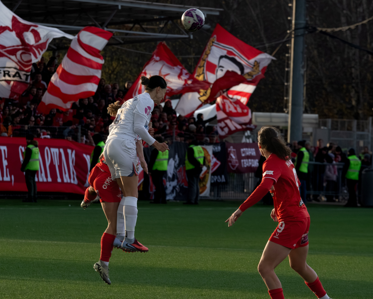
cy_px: 146
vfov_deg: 4.1
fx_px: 4179
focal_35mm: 379
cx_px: 122
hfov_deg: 5.1
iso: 640
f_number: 7.1
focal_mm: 200
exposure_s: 1/800
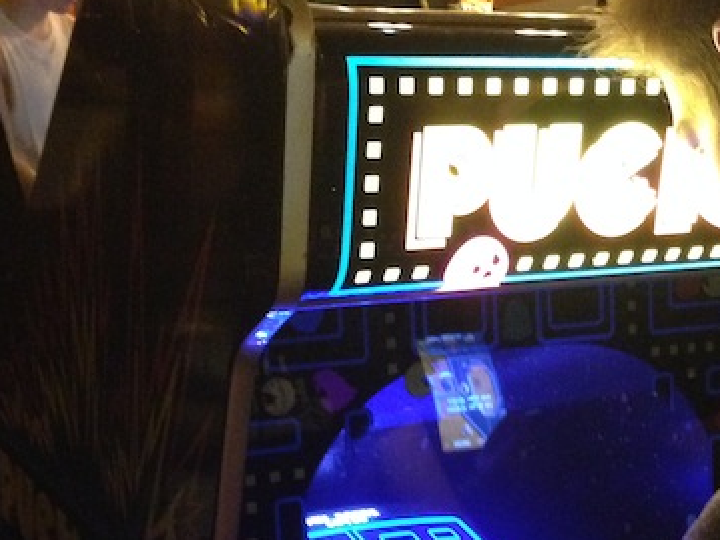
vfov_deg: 19.4
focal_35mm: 75
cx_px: 477
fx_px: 1559
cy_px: 444
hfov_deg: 25.9
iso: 640
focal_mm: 4.12
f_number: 2.4
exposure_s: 1/15
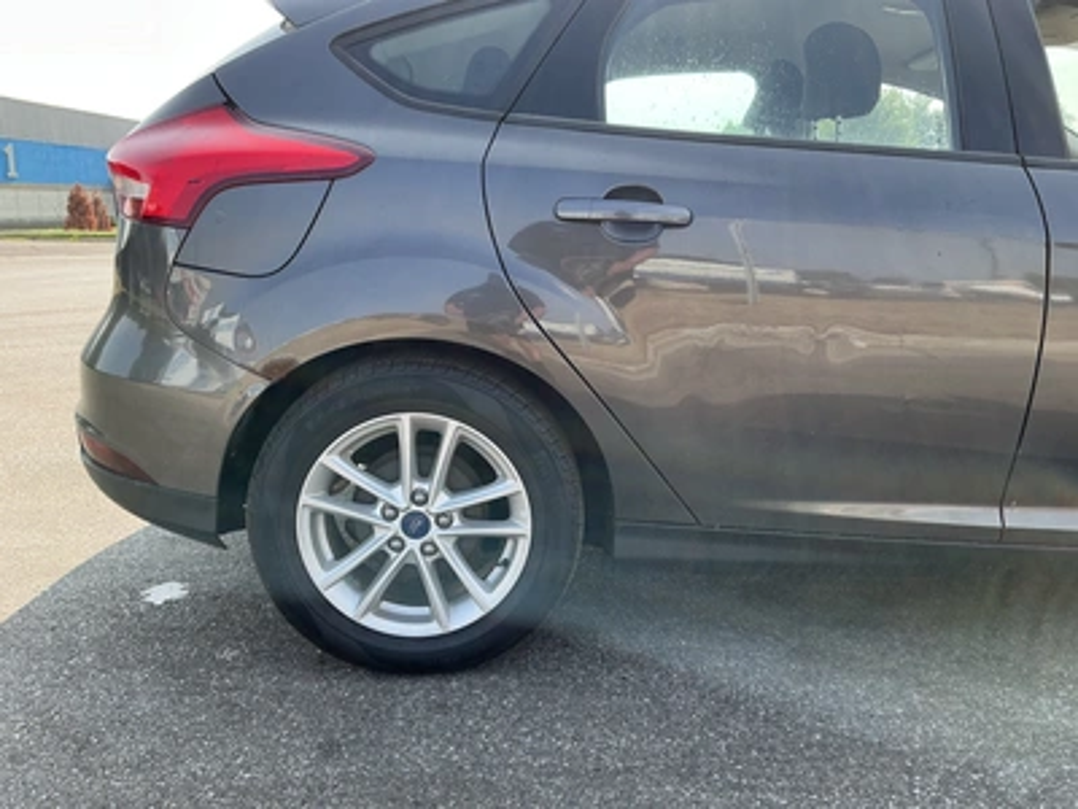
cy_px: 404
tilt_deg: -12.1
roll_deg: -0.3
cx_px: 539
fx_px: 872
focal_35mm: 28
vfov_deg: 49.7
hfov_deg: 63.4
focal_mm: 3
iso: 25
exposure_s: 1/397
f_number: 1.8
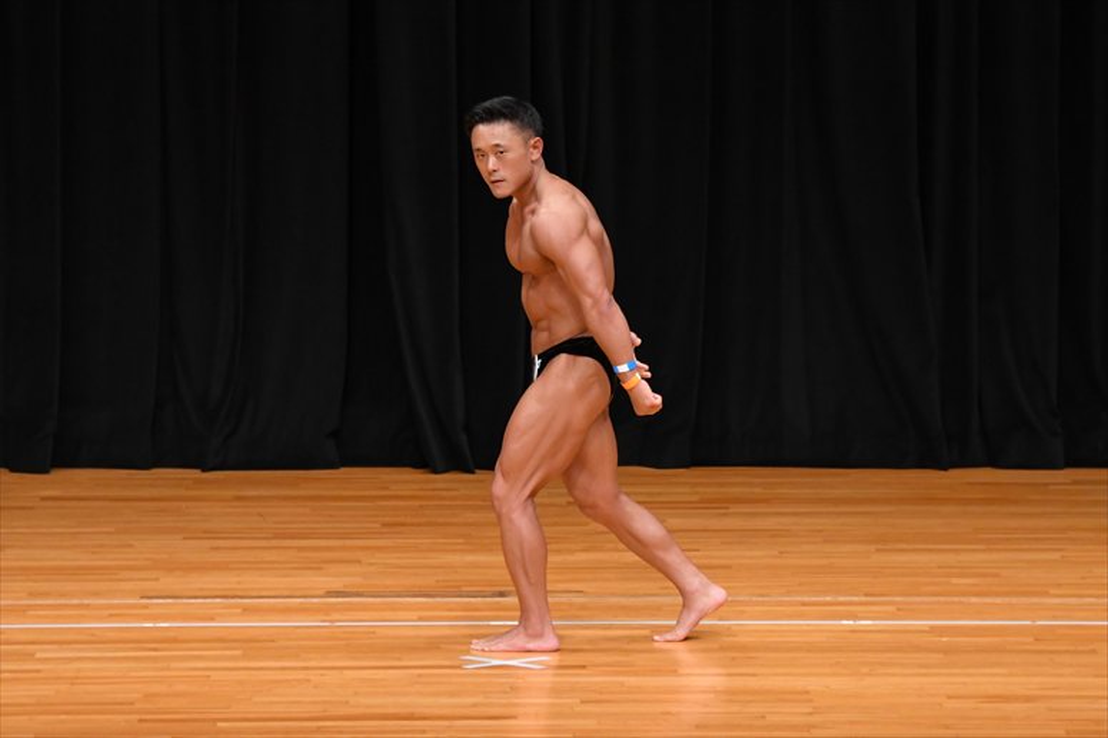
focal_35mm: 270
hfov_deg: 7.6
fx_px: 8306
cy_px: 369
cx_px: 554
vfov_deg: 5.1
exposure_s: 1/400
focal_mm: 180
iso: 3200
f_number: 5.6
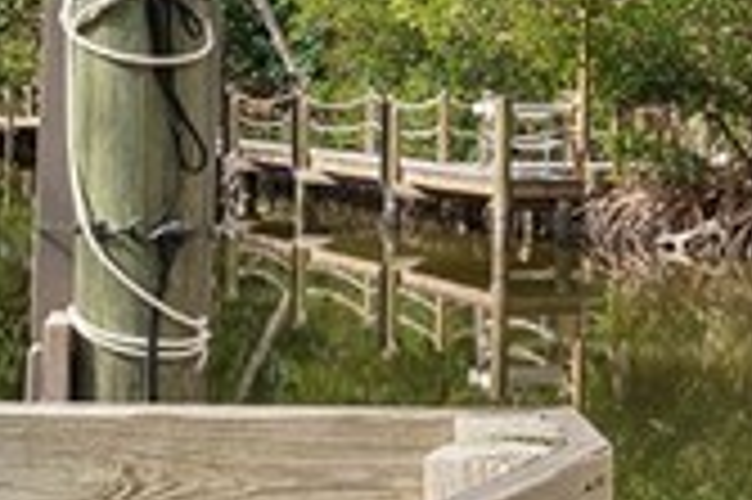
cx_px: 122
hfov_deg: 25.4
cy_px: 86
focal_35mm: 78
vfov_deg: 17.3
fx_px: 1628
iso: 160
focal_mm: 12
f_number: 10
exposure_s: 1/100
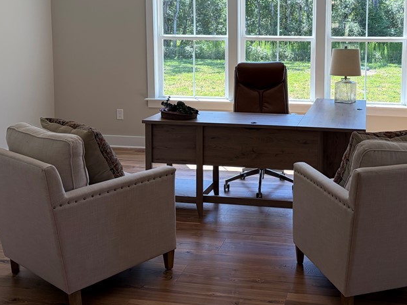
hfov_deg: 43.3
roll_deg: +0.0
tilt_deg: -4.4
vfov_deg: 32.8
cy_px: 70
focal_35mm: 43
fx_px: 505
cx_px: 271
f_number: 1.6
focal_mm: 5.96
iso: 50
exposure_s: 1/248
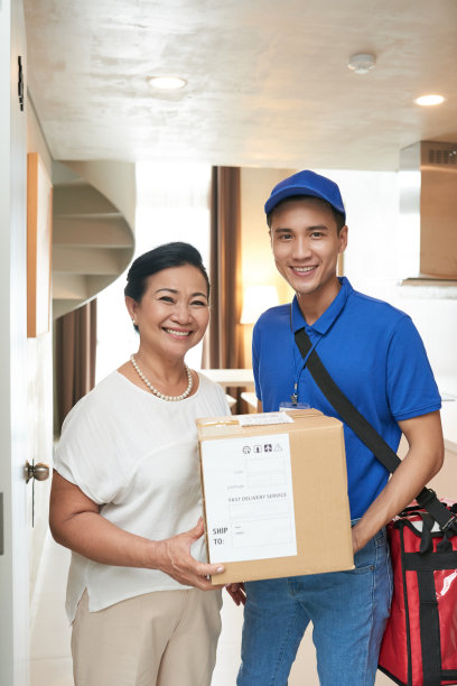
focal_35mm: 35
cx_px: 228
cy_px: 343
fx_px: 666
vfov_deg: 54.4
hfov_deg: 37.9
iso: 800
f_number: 4
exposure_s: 1/90
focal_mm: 35
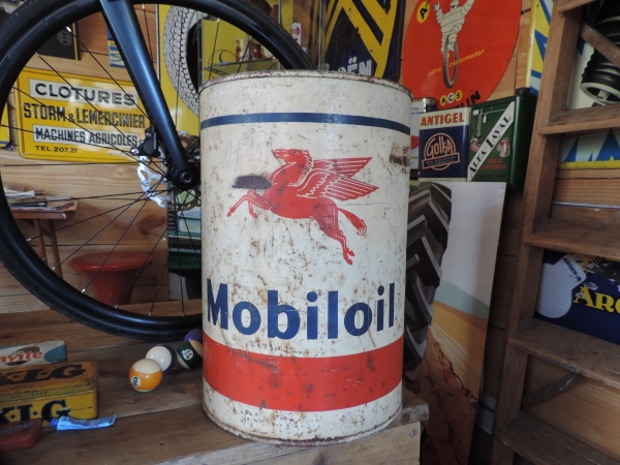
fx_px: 430
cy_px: 232
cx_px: 310
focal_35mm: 24
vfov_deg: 56.8
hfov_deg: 71.6
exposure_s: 1/25
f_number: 3
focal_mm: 4.3
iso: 400
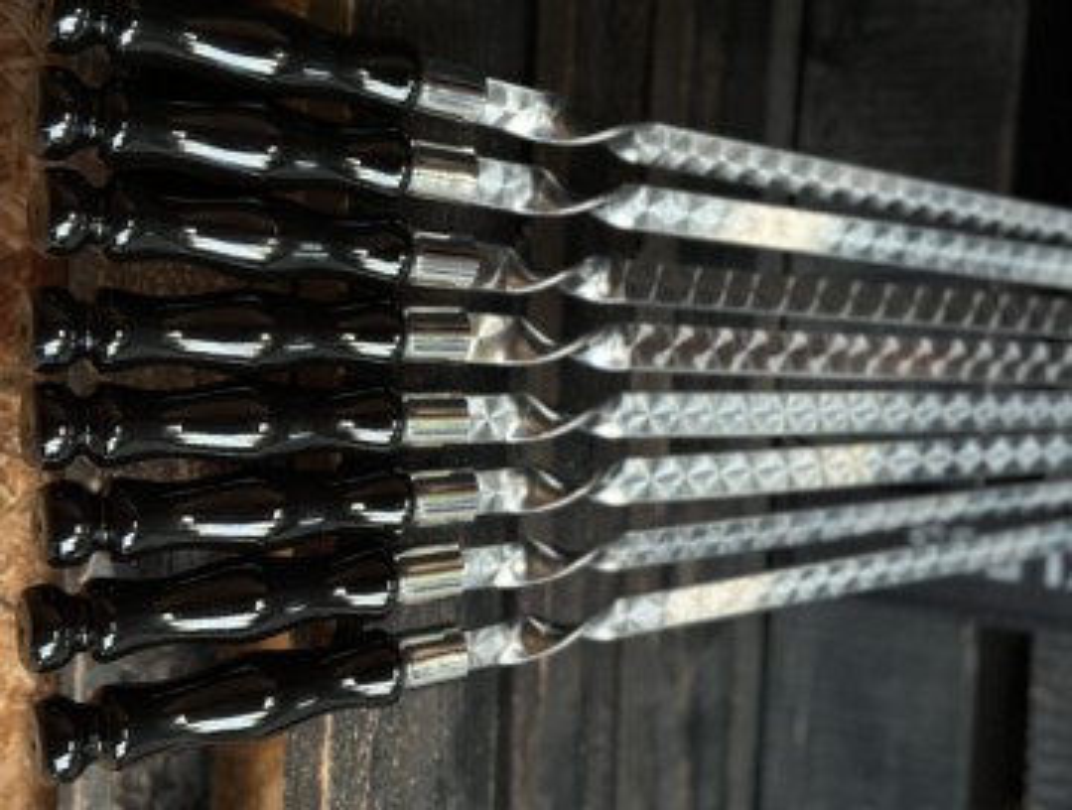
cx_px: 536
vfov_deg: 30.4
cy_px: 405
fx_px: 1490
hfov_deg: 39.6
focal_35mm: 48
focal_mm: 6.86
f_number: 1.78
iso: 800
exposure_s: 1/36
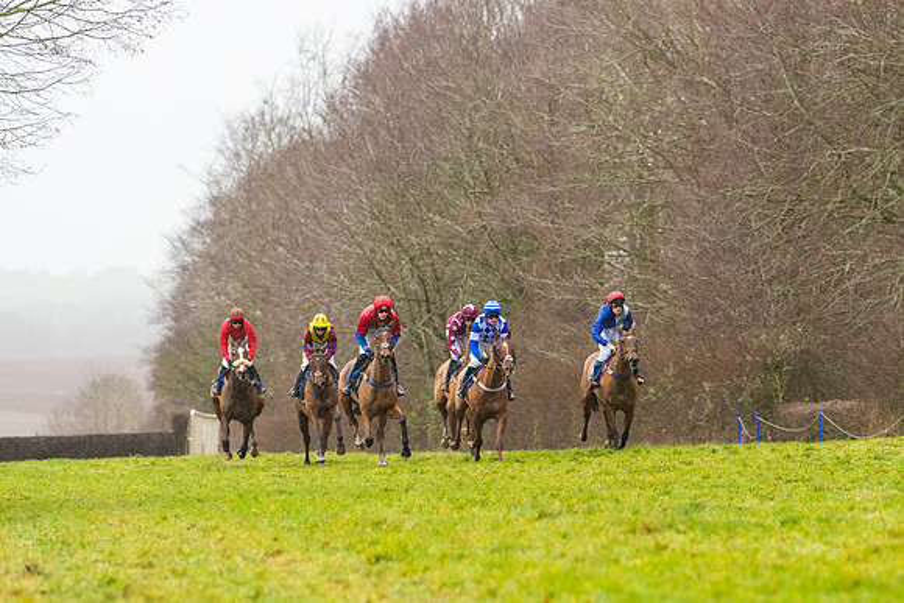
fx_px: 5615
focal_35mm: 224
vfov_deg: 6.1
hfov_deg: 9.2
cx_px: 497
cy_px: 324
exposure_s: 1/1000
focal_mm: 180
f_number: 4
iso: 1000
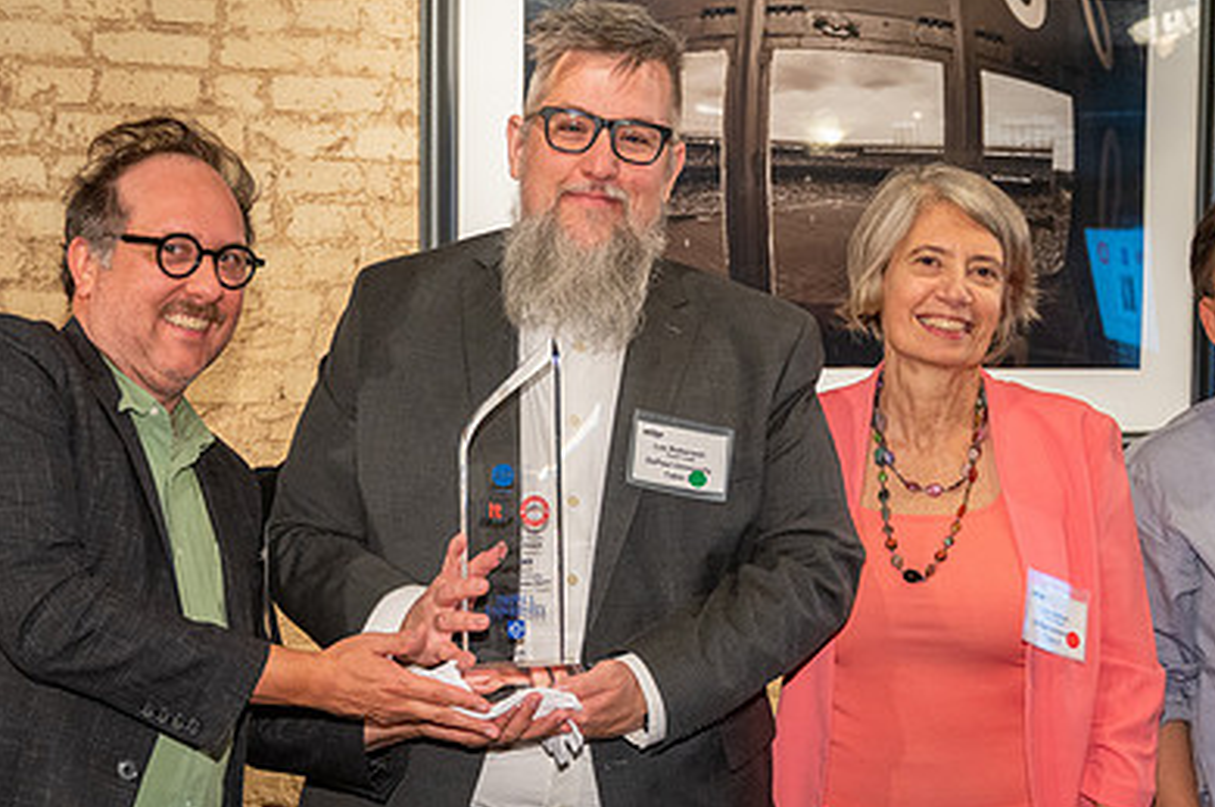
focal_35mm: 61
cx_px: 467
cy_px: 492
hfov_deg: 32.8
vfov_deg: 22.2
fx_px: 2056
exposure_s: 1/125
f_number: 4
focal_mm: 41
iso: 3200
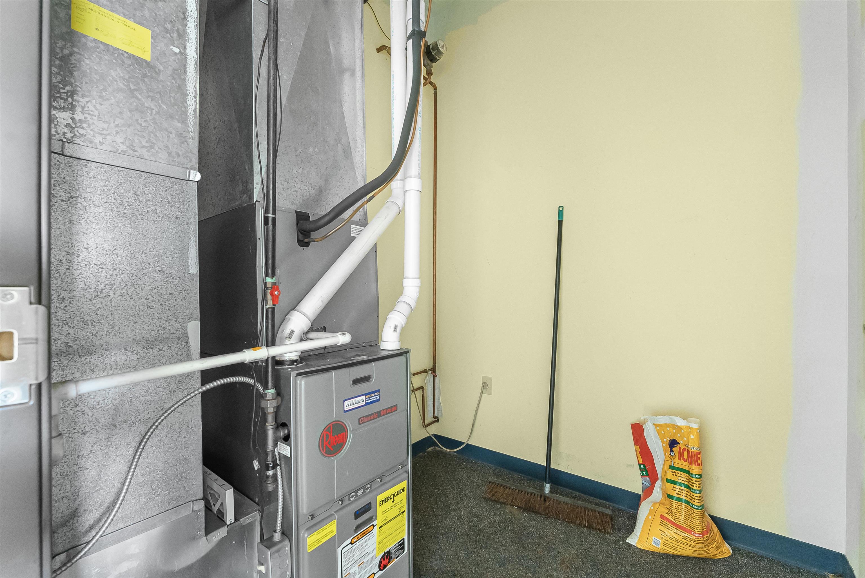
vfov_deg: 77.0
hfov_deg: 100.0
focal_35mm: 15
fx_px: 363
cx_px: 432
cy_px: 289
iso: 10000
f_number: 6.3
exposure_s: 1/25
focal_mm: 15.1
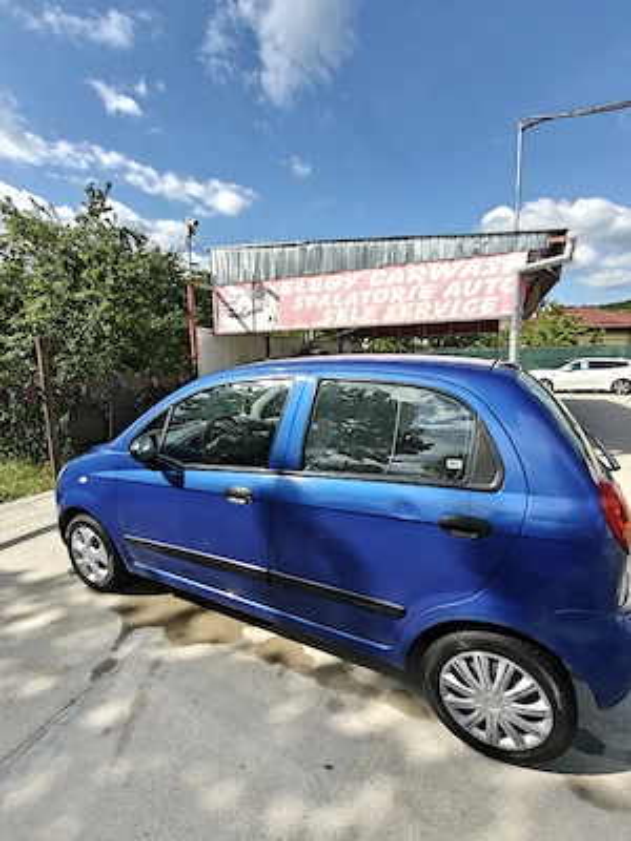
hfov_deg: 78.1
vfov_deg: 94.5
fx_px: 389
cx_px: 316
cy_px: 420
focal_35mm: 16
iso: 50
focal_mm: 1.68
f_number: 2.2
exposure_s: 1/1429
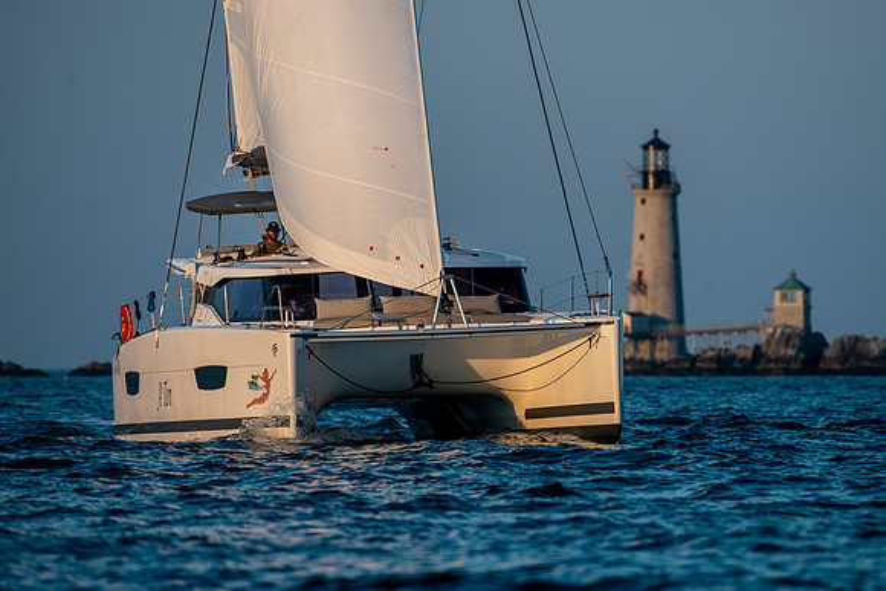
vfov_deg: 3.9
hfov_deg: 5.9
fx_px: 8603
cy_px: 300
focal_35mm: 349
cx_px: 485
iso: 400
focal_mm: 300
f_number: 5.6
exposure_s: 1/1000
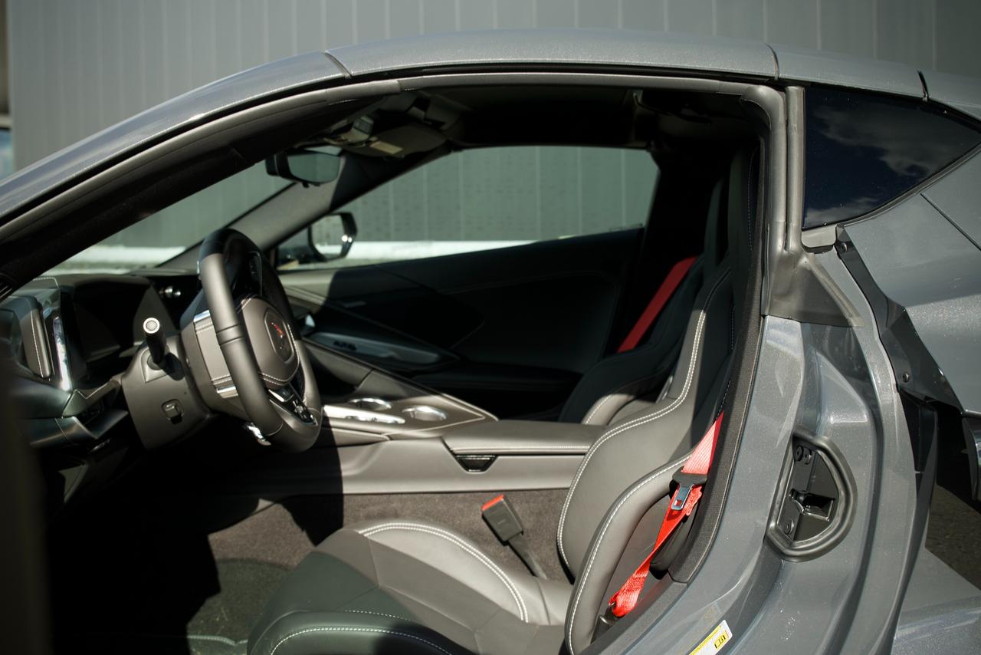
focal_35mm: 36
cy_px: 328
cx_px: 490
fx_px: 981
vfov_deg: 36.9
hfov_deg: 53.1
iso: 250
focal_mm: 24
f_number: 3.2
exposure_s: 1/50
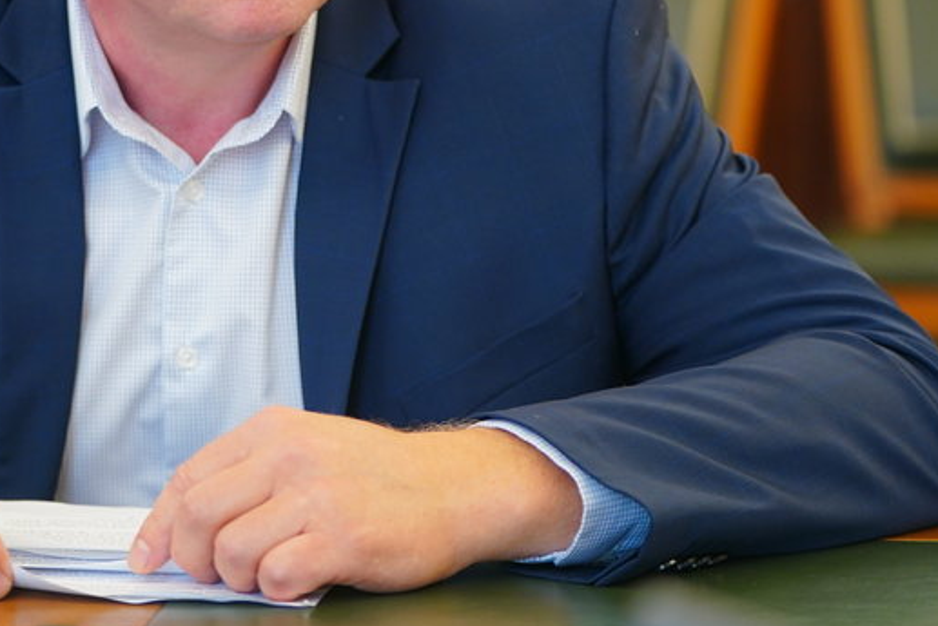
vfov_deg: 8.7
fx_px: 4092
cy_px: 74
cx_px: 220
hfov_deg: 13.0
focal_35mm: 157
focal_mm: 78
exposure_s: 1/250
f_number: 2.8
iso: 1250
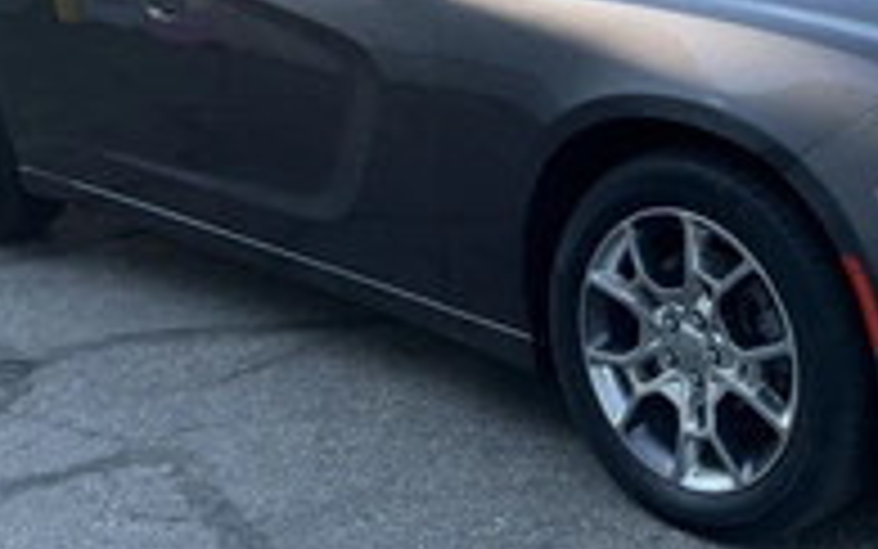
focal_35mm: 61
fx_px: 1460
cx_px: 680
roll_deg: +1.8
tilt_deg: -8.8
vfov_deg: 21.0
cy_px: 86
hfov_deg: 32.7
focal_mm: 3
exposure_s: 1/491
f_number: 1.8
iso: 25
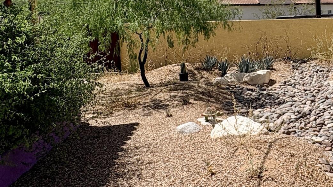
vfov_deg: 26.8
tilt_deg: -4.7
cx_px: 296
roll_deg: +1.7
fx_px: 389
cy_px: 50
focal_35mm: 44
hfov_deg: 42.8
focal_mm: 2.22
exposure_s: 1/2770
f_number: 2.2
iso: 50
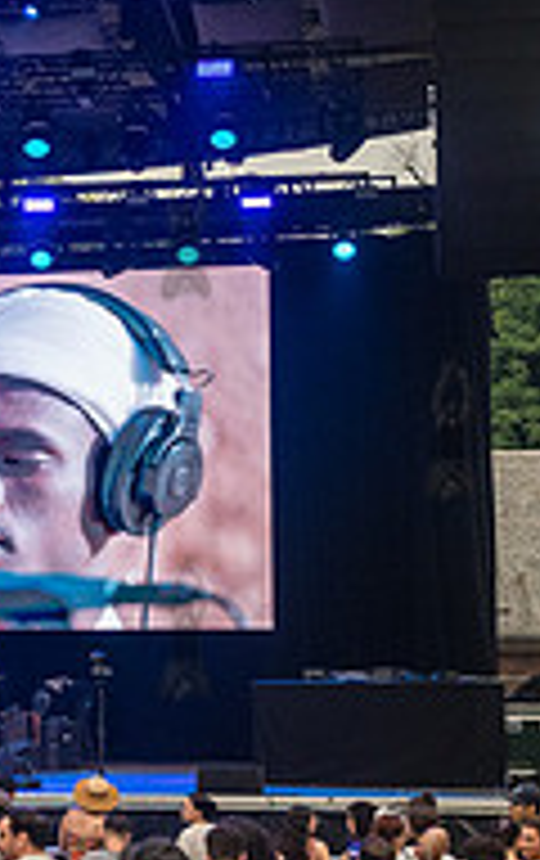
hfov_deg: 11.3
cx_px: -339
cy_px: 490
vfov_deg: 18.9
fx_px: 2580
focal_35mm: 110
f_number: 3.5
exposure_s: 1/1600
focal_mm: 35
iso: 2000
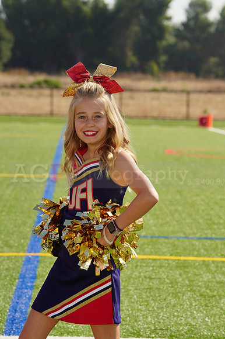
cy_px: 170
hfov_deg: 7.1
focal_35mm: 192
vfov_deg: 10.7
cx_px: 112
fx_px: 1802
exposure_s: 1/160
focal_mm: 192
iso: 100
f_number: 11
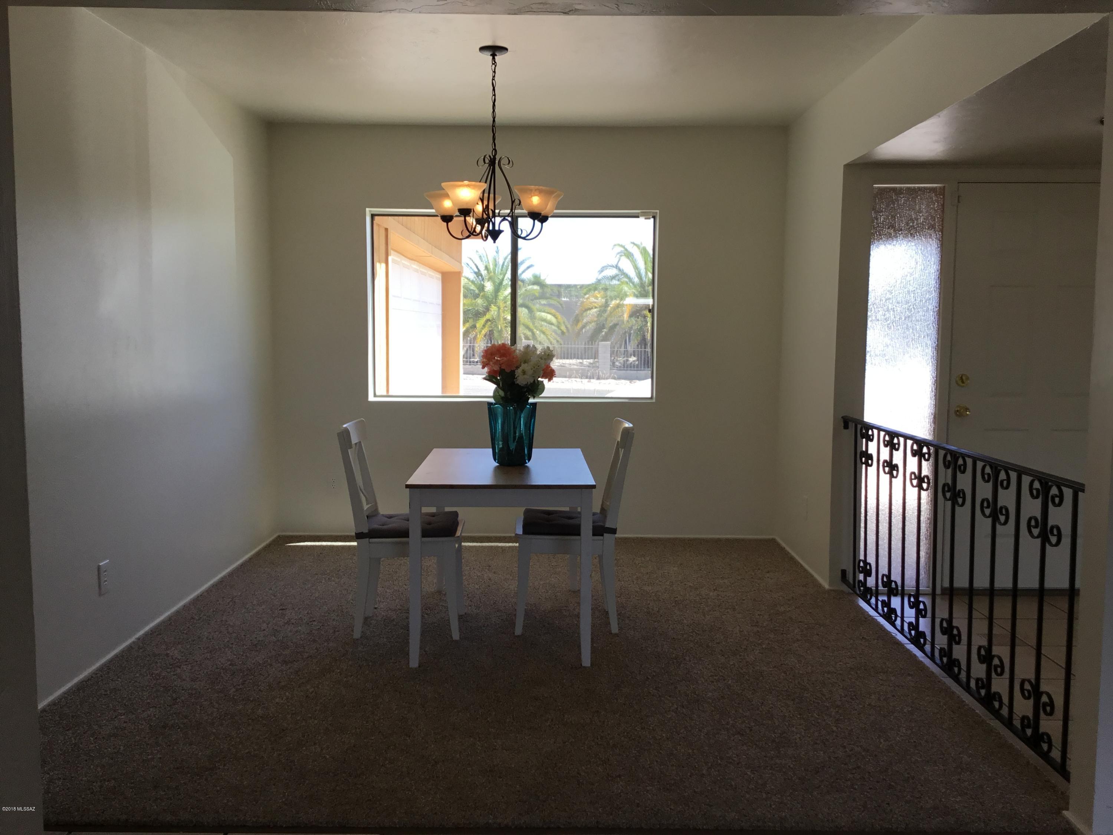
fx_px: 997
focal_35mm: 31
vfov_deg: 45.4
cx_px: 556
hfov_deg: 58.4
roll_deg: +0.4
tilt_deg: -5.4
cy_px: 418
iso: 25
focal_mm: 3.3
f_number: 2.4
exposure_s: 1/170
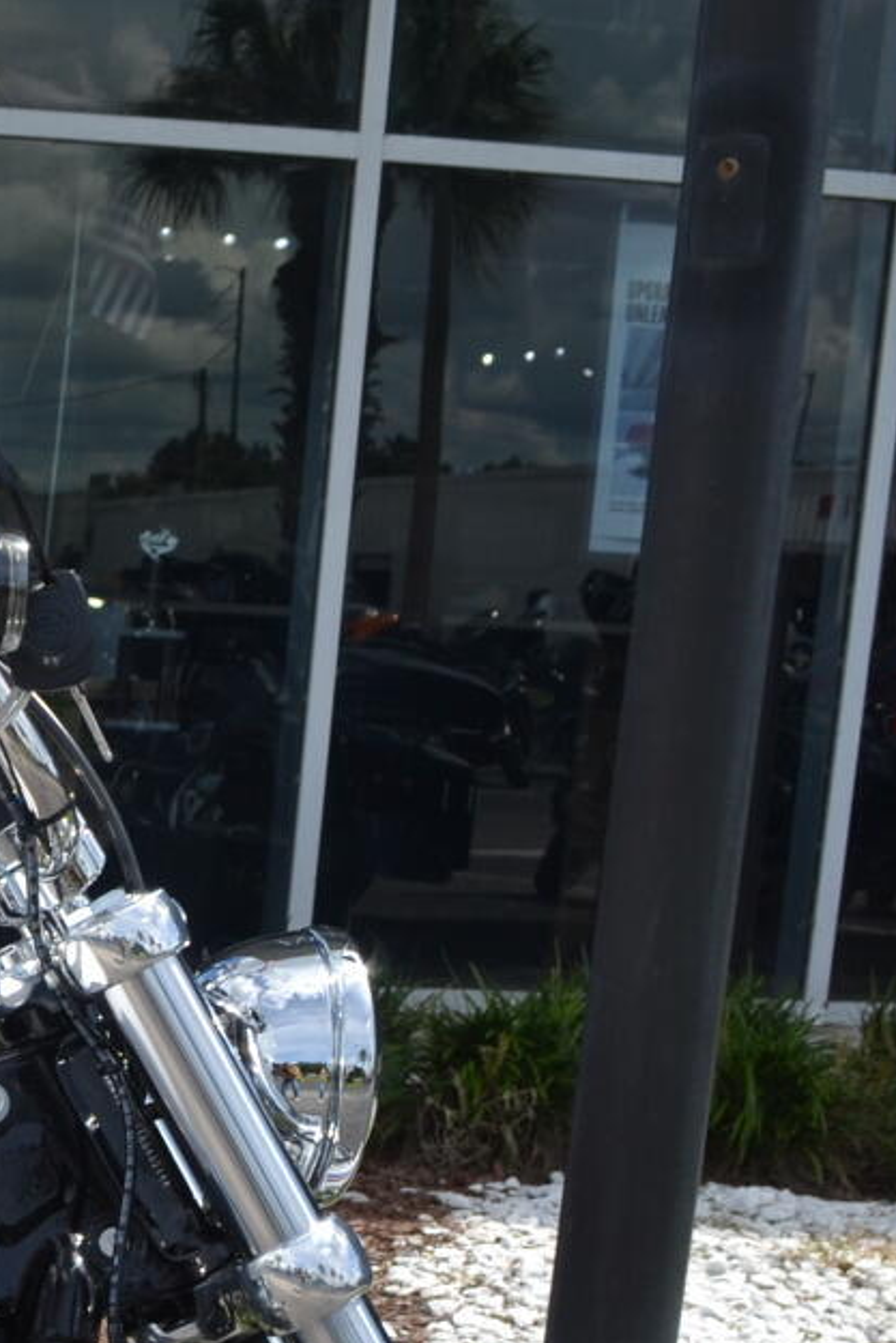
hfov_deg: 12.8
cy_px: 1428
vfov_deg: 20.4
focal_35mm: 96
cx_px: -786
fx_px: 3582
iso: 100
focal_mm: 20
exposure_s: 1/250
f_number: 8
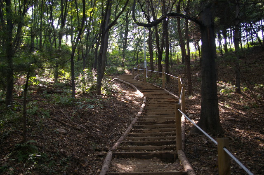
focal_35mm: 46
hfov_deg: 42.4
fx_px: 341
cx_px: 132
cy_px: 88
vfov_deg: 28.9
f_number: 4
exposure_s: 1/30
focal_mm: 31
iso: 200
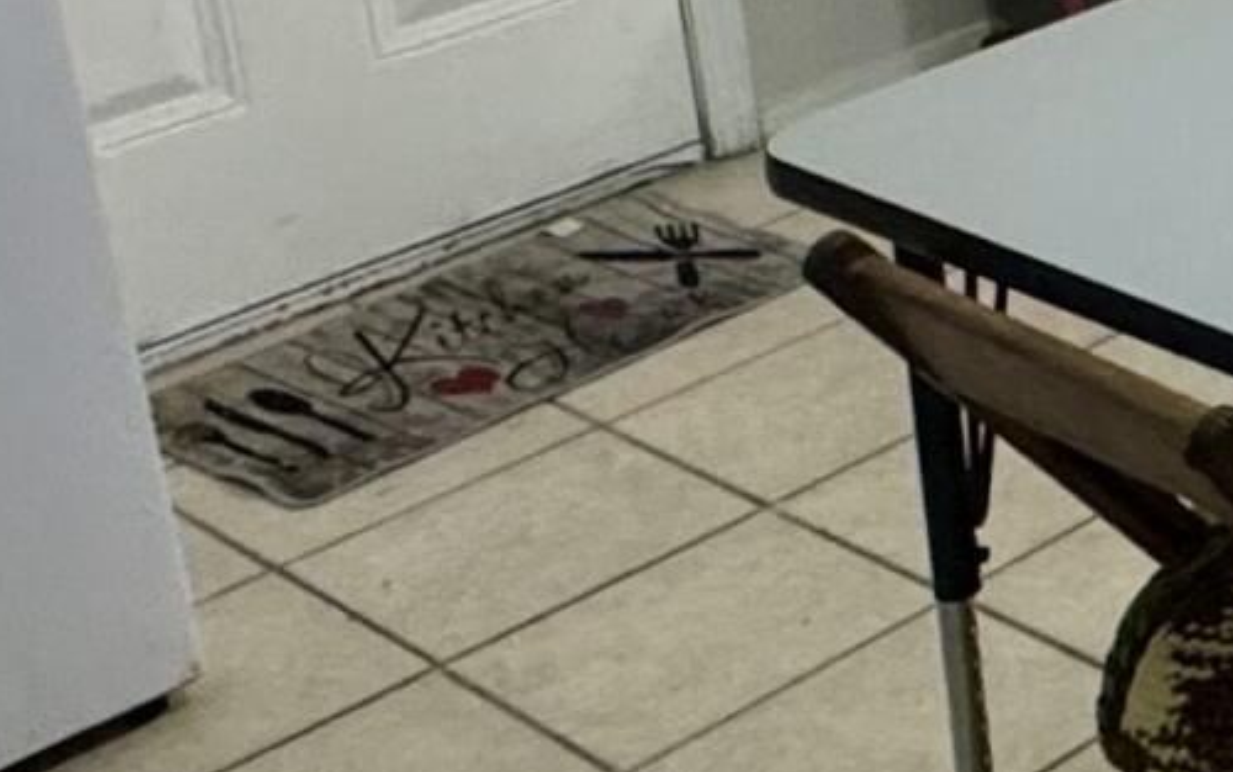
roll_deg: +1.0
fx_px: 2992
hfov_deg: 17.8
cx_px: 2325
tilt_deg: -13.0
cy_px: -441
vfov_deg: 13.7
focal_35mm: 89
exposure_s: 1/120
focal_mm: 2.22
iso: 250
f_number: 2.2
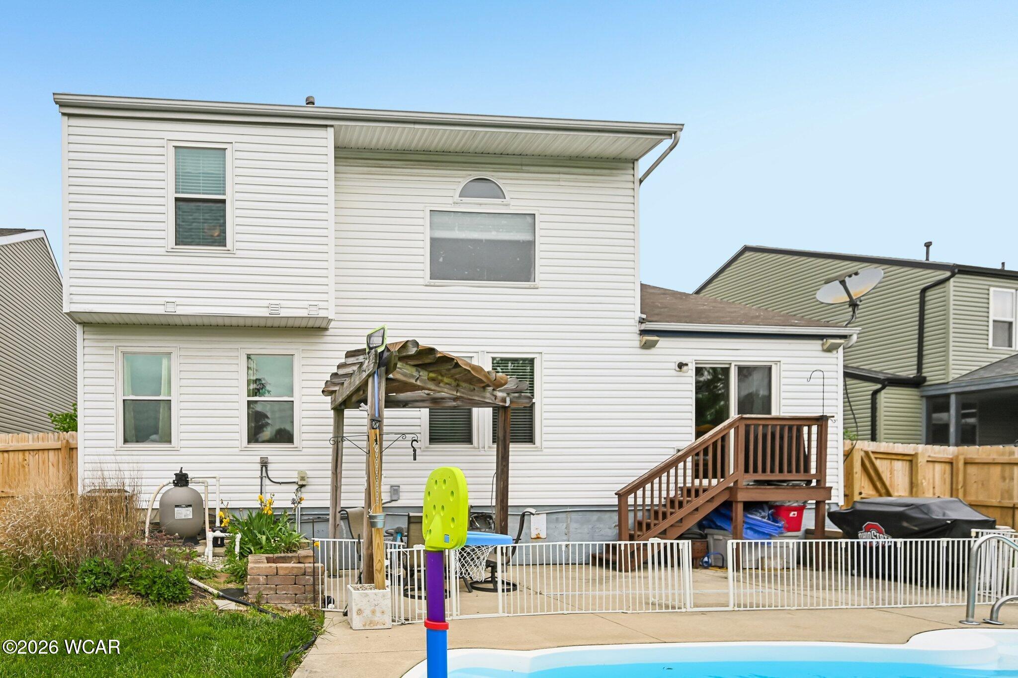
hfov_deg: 88.4
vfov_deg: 65.9
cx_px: 509
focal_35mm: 18
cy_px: 339
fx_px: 523
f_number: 4
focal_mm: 18.5
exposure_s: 1/3000
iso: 400
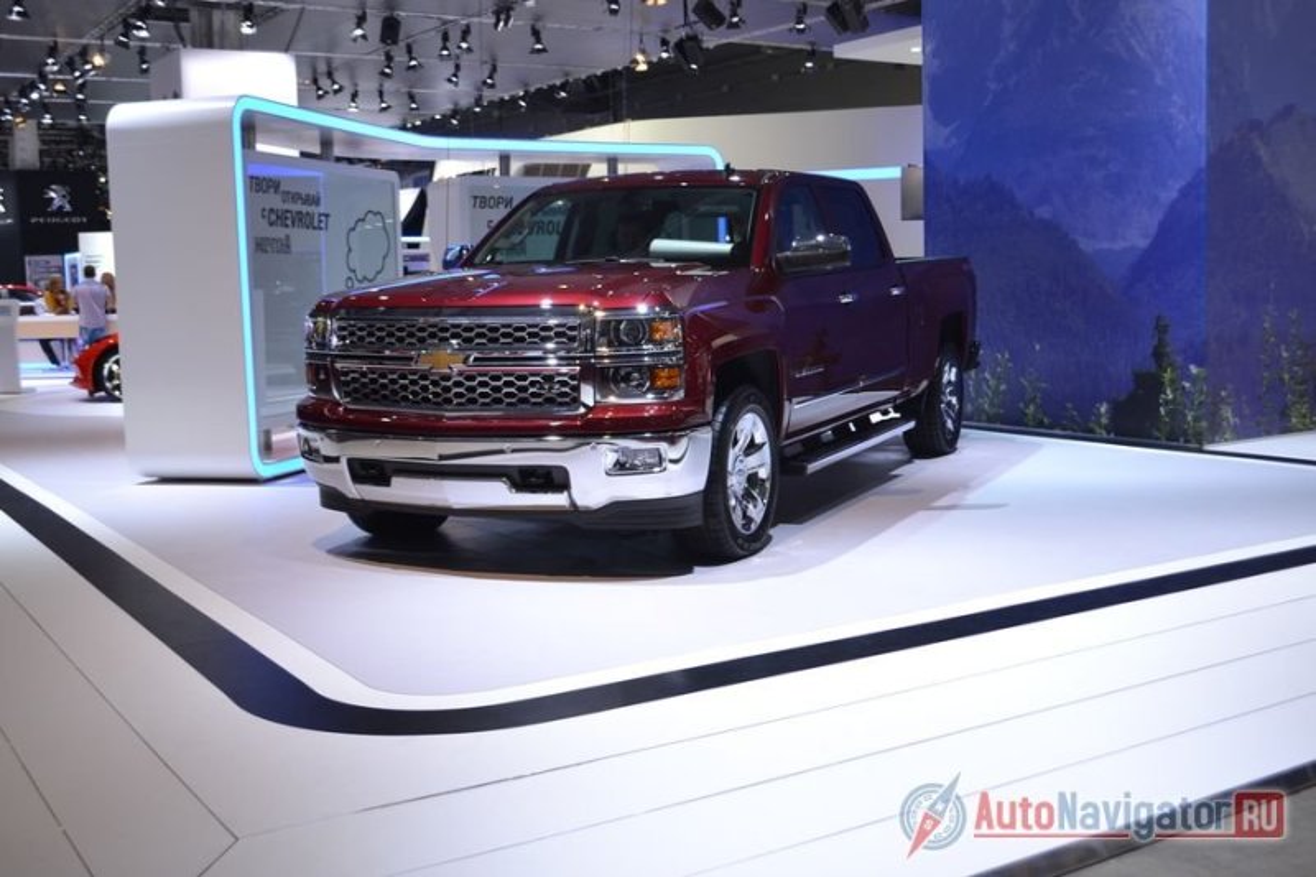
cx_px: 658
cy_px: 438
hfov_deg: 49.6
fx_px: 1425
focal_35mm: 39
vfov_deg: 34.2
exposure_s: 1/80
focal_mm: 26
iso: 400
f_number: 4.5
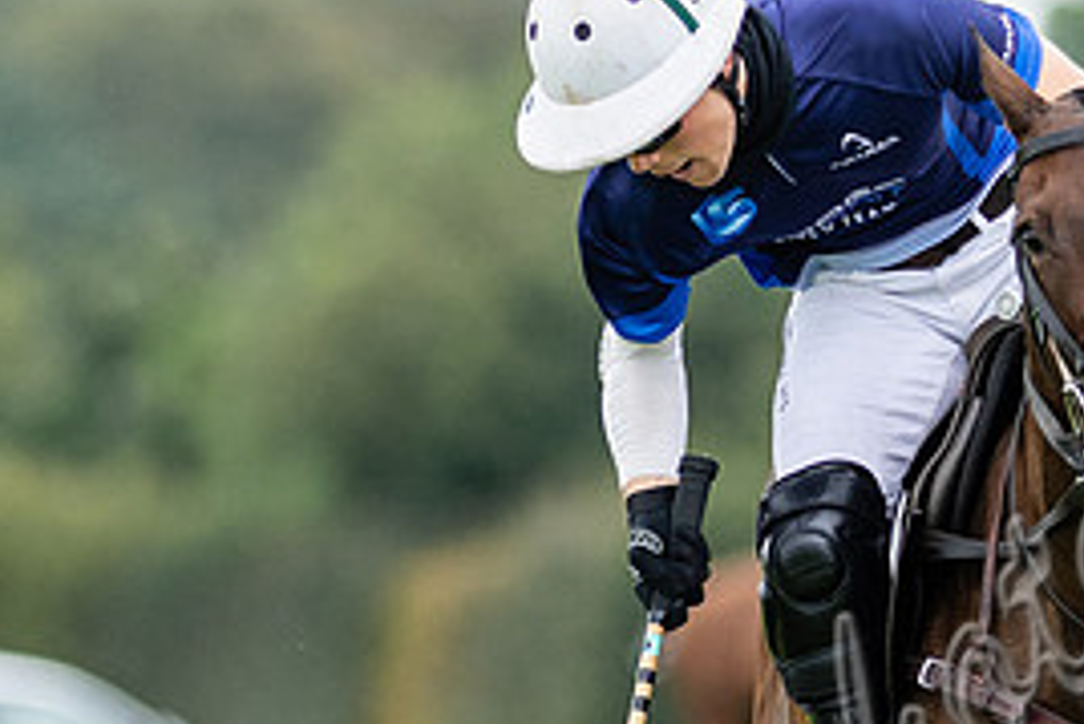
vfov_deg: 0.9
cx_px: 993
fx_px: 47388
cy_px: 669
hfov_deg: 1.3
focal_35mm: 1573
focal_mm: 300
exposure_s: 1/2000
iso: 400
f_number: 3.2
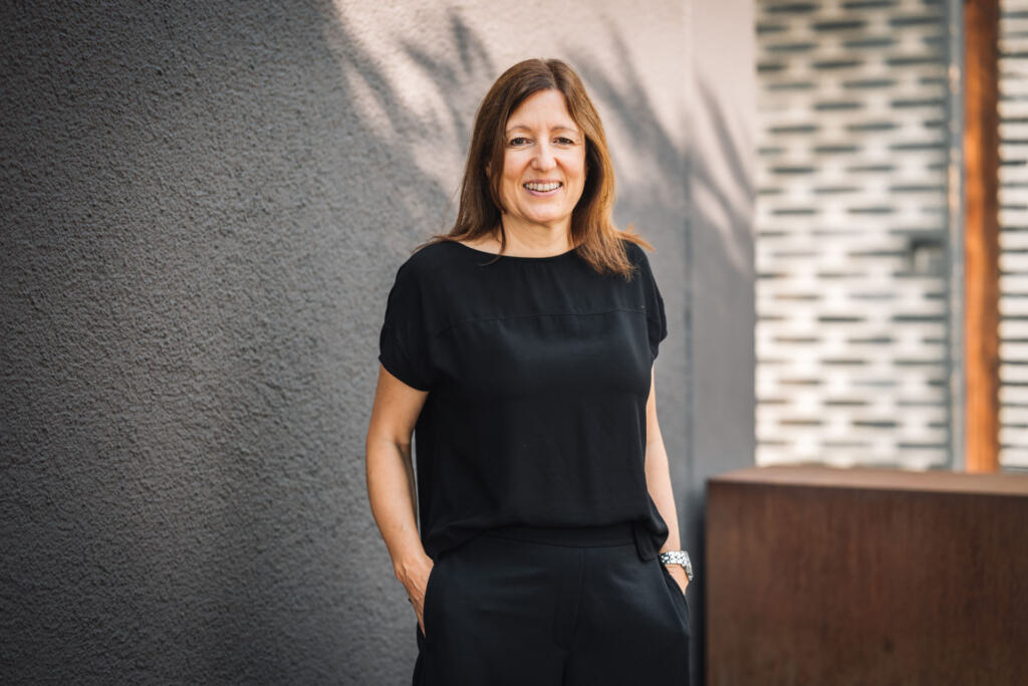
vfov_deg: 16.1
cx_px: 514
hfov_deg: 23.9
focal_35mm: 85
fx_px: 2427
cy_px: 343
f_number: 2.2
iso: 100
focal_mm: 85
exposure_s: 1/640
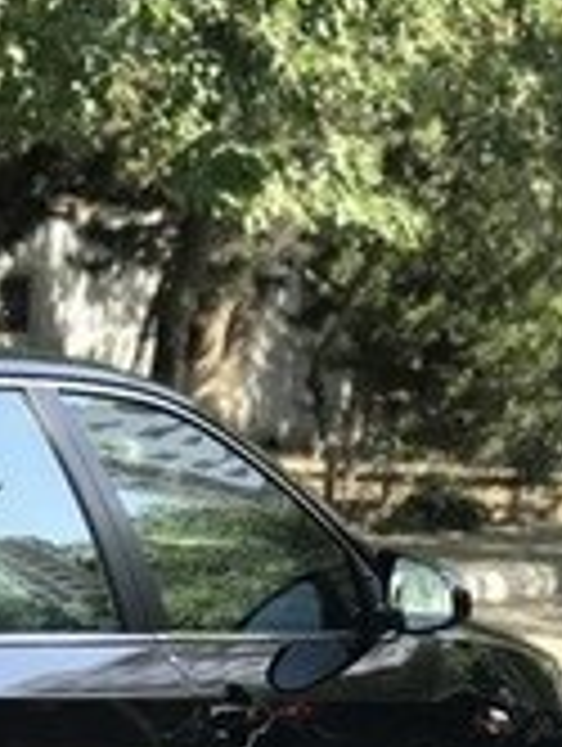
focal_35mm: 170
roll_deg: +0.3
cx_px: -144
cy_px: 846
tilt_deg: -9.4
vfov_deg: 11.4
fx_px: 3671
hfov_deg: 8.6
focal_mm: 6.6
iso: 20
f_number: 2.8
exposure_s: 1/137
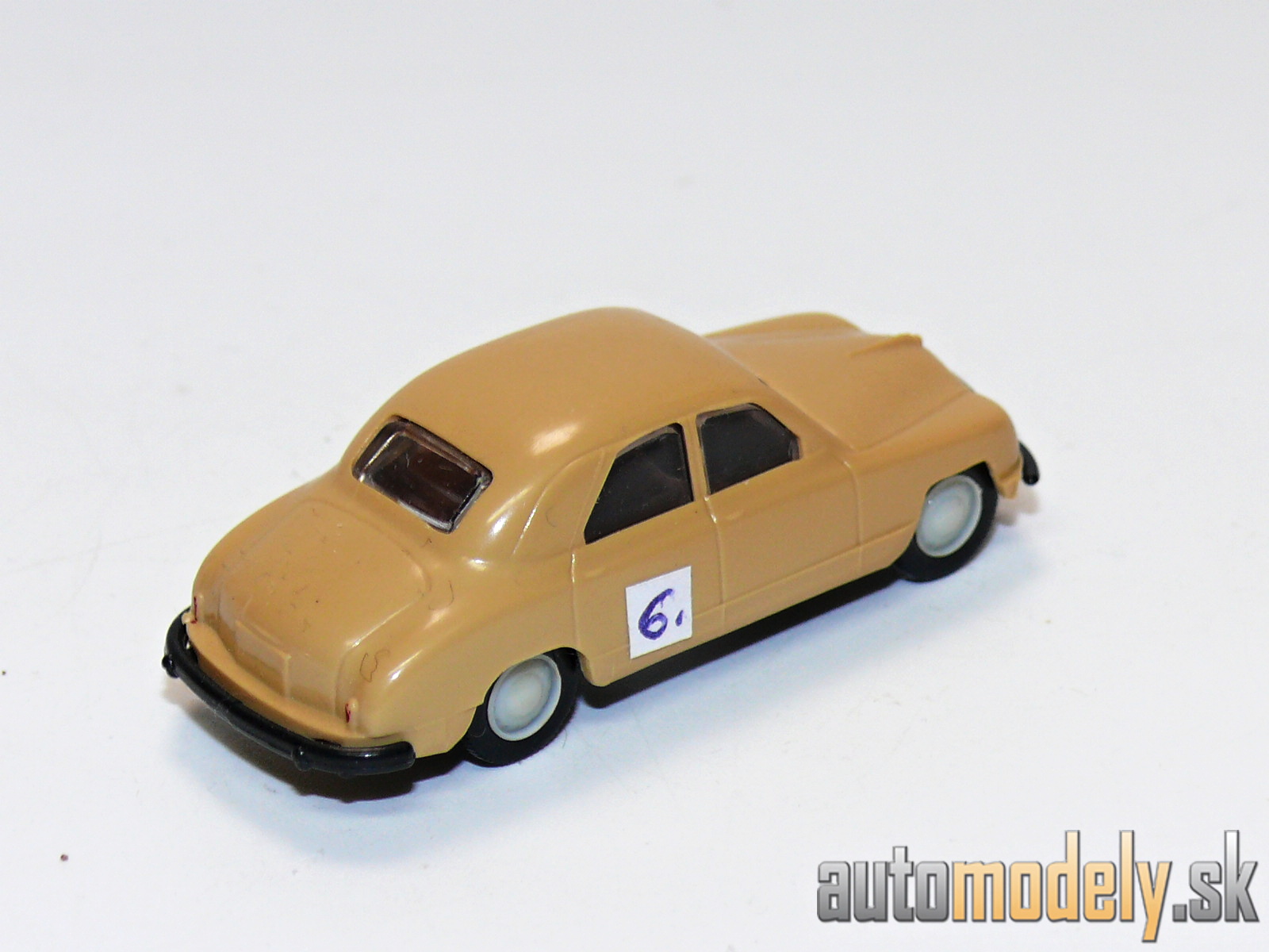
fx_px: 5096
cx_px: 634
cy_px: 476
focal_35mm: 139
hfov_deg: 14.2
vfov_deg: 10.7
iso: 100
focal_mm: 16.5
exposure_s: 1/30
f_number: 4
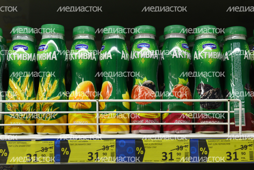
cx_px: 127
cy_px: 85
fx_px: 438
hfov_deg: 32.4
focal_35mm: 62
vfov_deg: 21.9
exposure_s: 1/100
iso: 1600
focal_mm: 62
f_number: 8
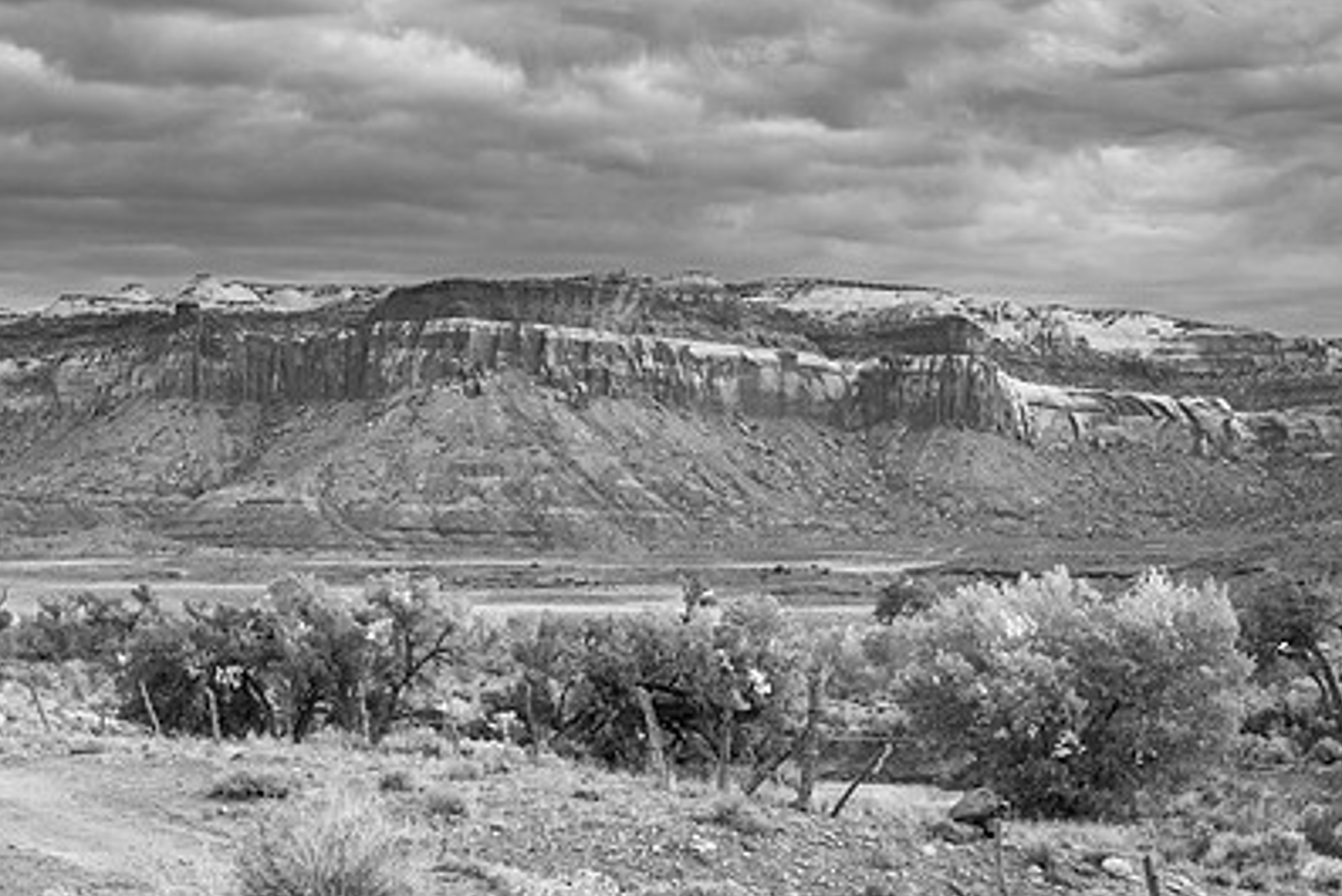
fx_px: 3207
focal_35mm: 86
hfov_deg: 23.5
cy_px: 614
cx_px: 433
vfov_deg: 15.9
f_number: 7.1
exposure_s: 1/500
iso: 1250
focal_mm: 58.8
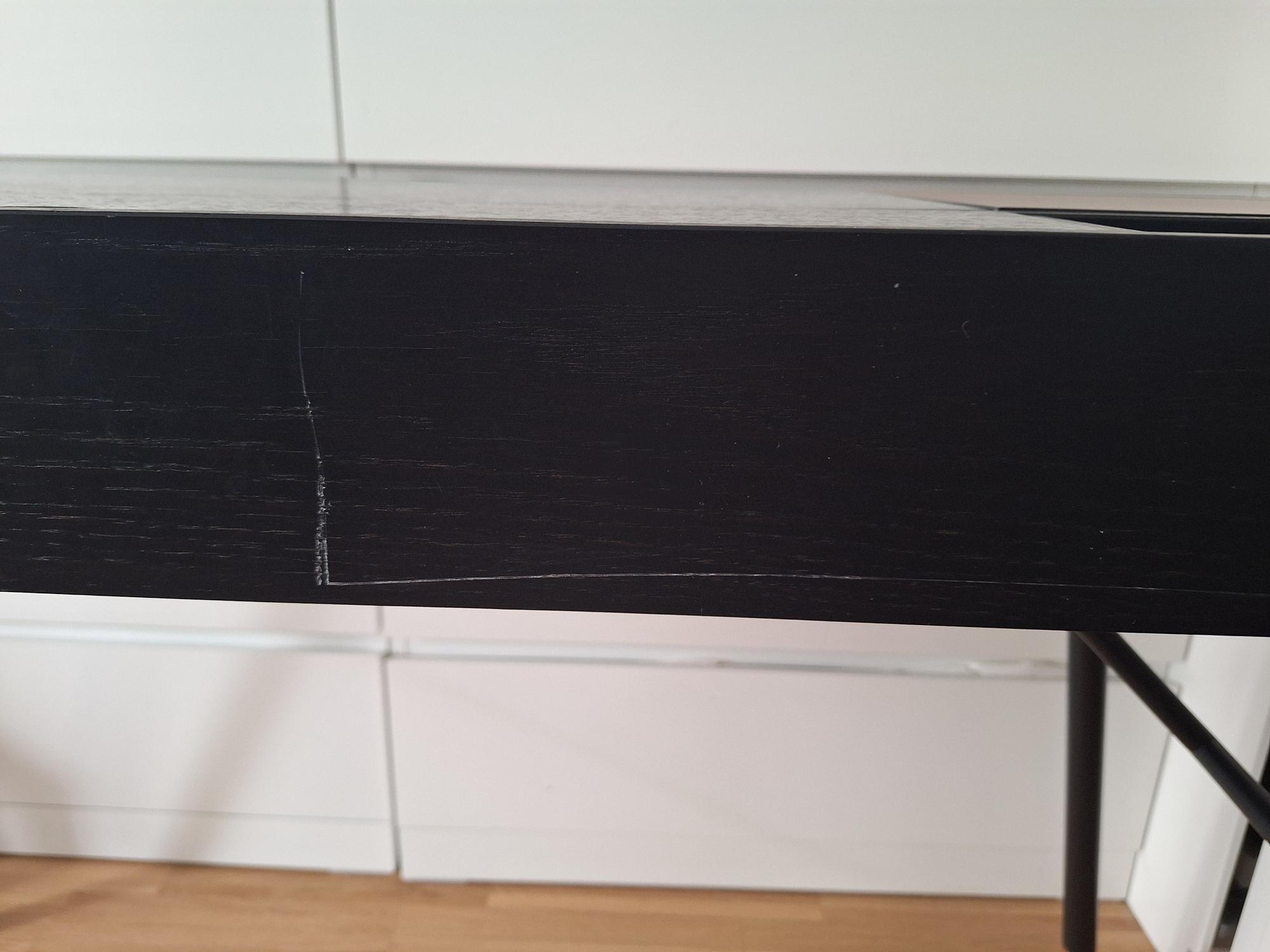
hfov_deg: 73.9
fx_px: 844
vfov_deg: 58.9
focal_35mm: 23
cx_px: 635
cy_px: 476
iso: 320
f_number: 1.8
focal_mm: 5.54
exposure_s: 1/25
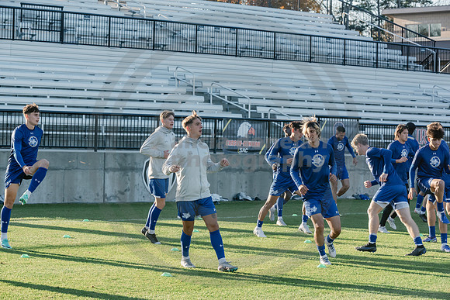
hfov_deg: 19.5
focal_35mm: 105
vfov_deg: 13.0
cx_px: 225
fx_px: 1313
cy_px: 150
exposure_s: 1/1250
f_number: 7.1
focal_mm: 105
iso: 1250
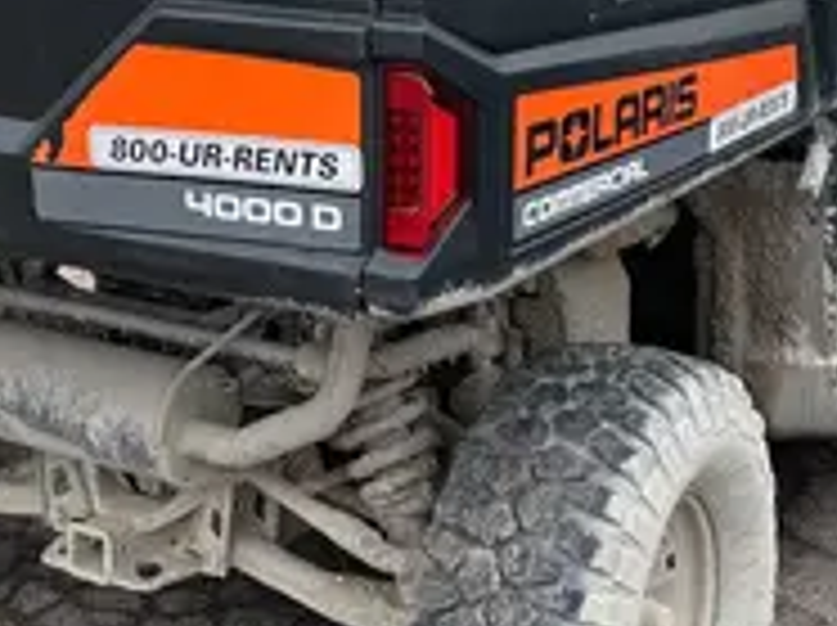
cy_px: 56
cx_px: 472
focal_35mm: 77
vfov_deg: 18.8
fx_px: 1859
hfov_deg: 25.3
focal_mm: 4.2
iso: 50
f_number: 1.6
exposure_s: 1/1335
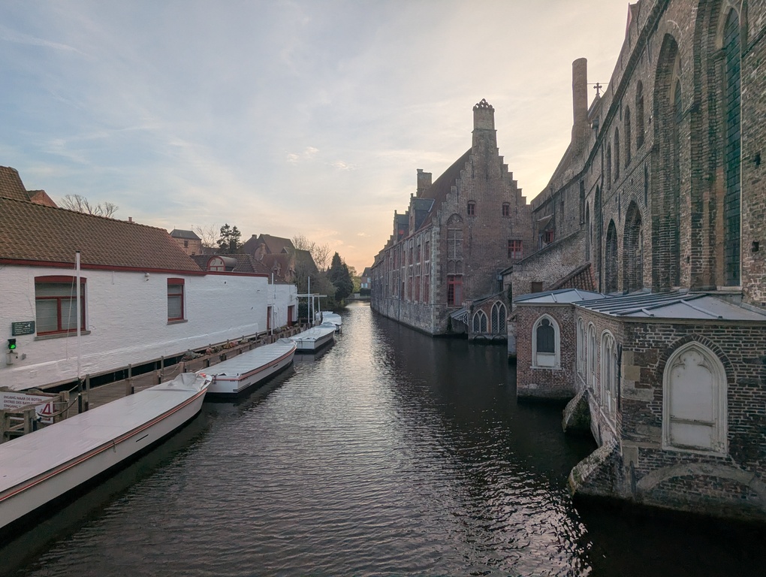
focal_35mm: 16
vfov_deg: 78.2
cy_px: 288
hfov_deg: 94.4
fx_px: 355
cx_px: 383
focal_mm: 2.35
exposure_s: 1/673
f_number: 2.2
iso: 49
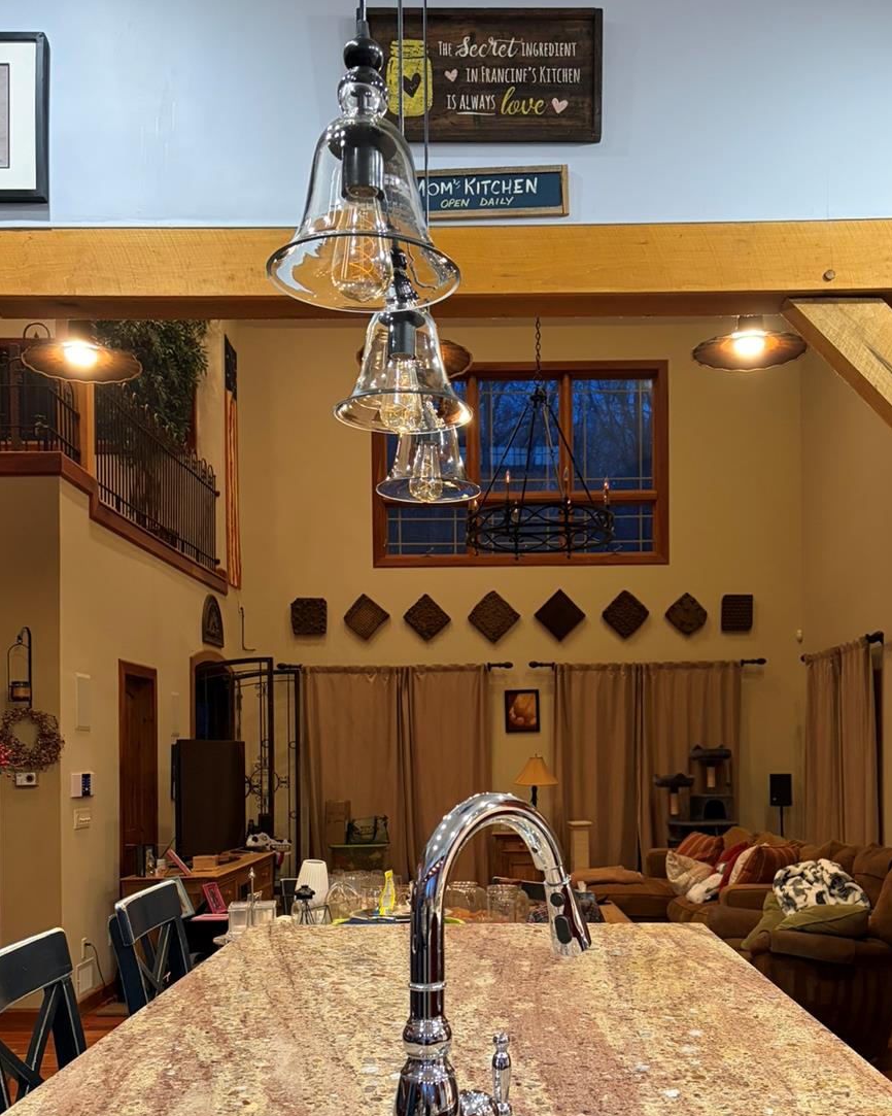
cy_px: 757
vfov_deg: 49.3
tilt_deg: -0.1
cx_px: 492
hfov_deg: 41.1
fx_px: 1188
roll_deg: +0.2
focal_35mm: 36
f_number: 1.6
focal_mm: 5.96
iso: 320
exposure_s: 1/60
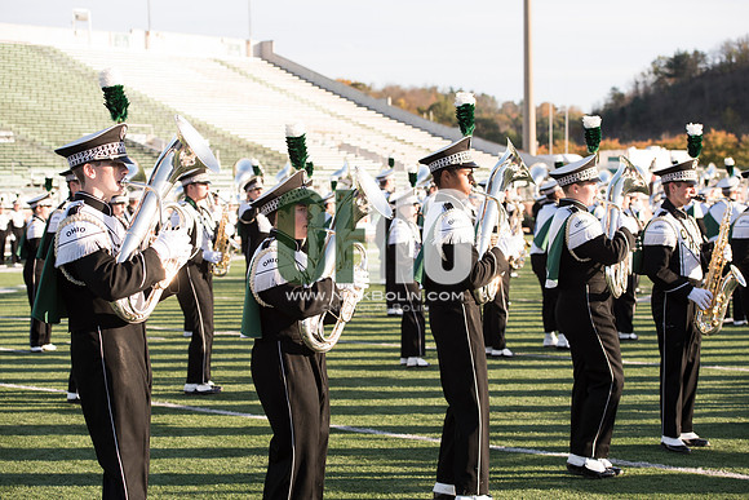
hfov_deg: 28.8
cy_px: 250
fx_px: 1457
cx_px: 374
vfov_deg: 19.5
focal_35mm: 70
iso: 320
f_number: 5
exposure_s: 1/640
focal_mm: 70
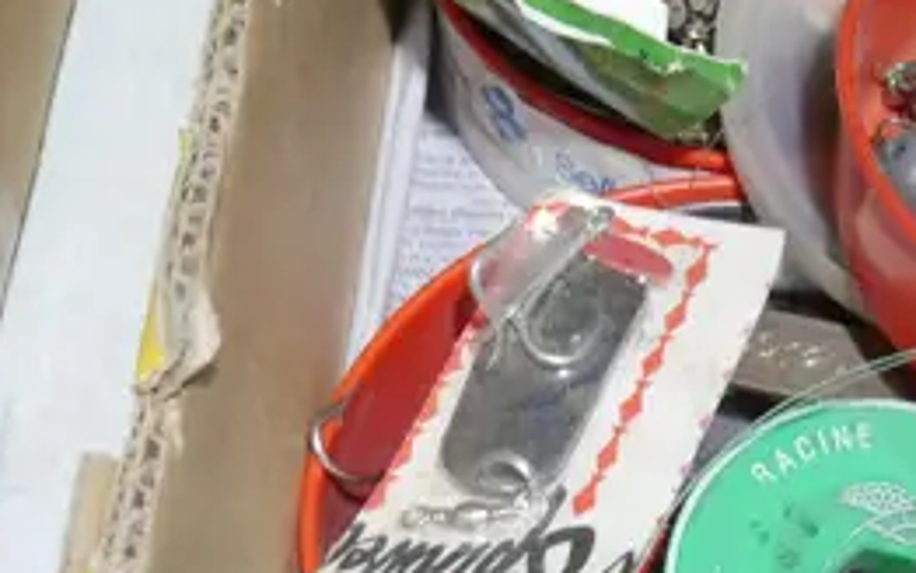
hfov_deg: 13.2
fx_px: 3721
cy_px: 148
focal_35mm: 149
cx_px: 1409
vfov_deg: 8.8
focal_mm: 18
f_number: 4
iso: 640
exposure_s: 1/60
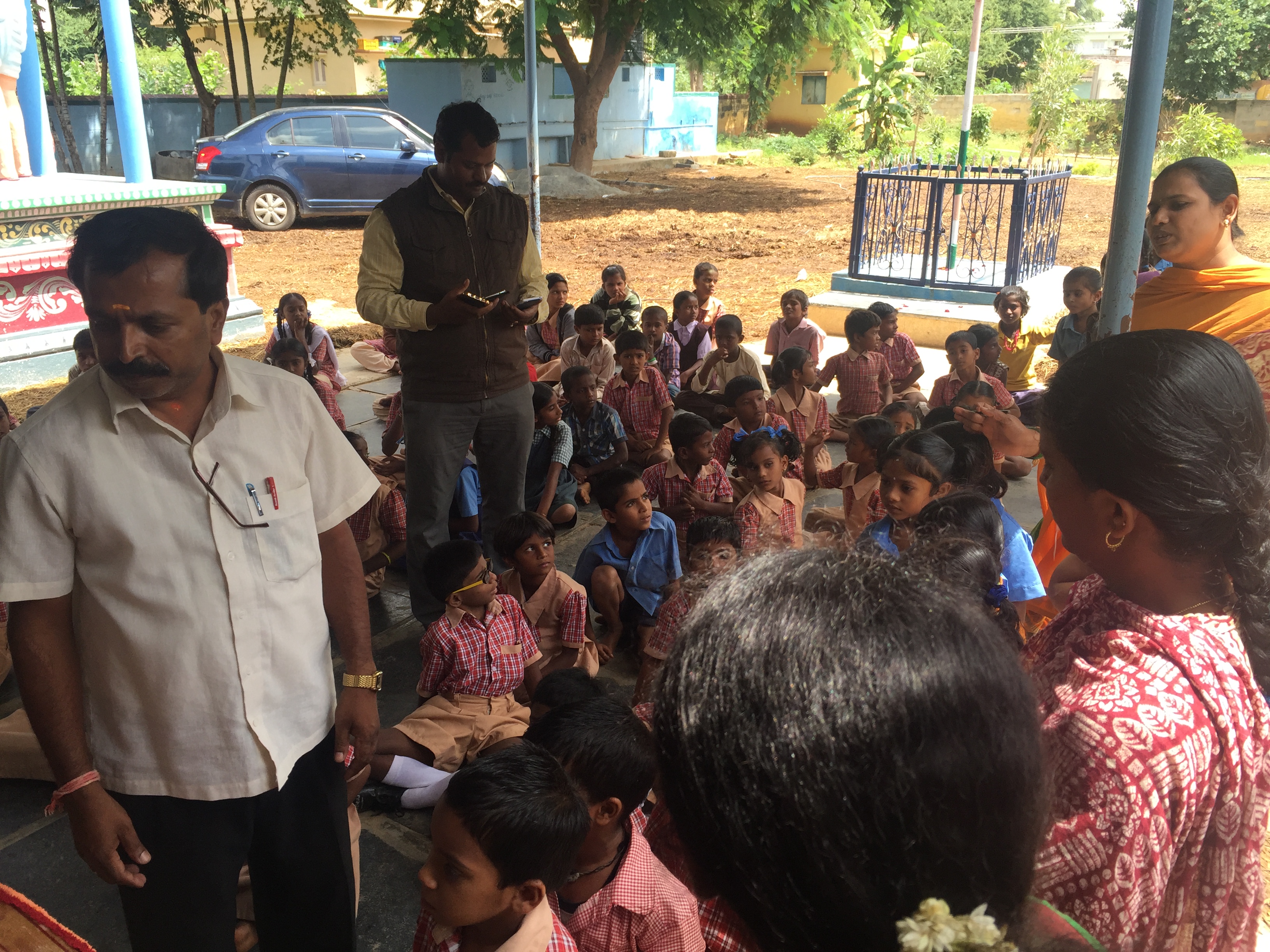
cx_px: 635
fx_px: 1064
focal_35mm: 29
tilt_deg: -18.0
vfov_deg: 48.2
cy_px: 476
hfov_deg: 61.7
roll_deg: -0.2
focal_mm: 4.15
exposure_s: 1/329
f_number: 2.2
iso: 32
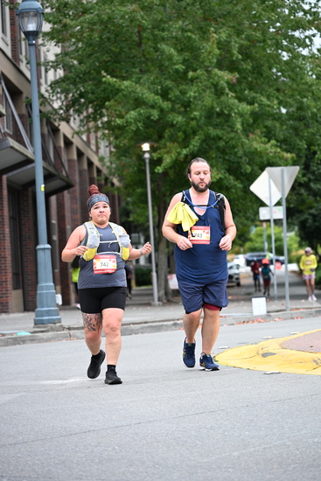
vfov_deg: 17.1
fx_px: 1604
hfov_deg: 11.4
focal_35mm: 120
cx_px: 160
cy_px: 240
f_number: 4
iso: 1600
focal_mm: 120
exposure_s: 1/500
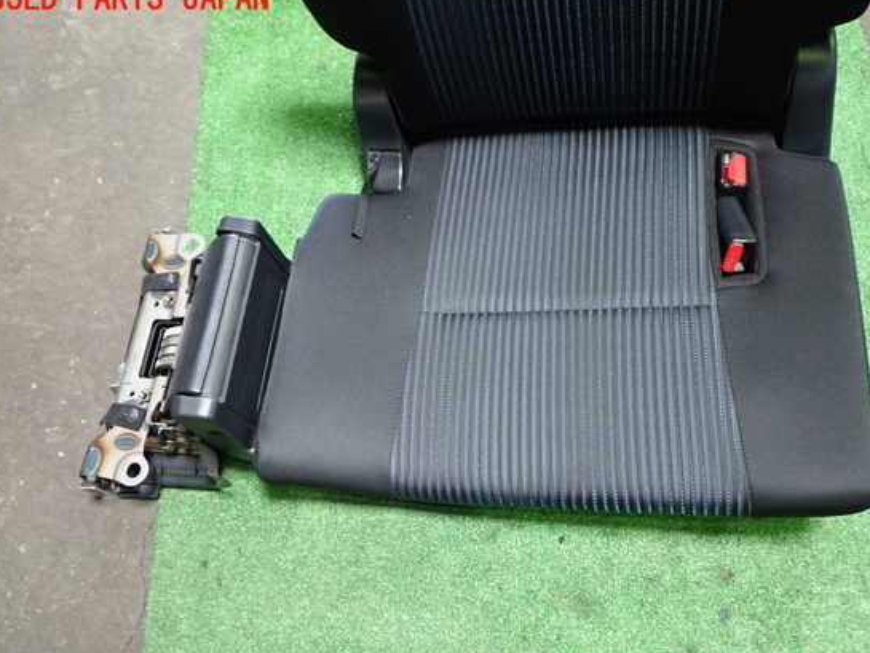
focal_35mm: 33
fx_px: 830
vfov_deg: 43.0
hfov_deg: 55.3
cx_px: 458
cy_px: 338
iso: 320
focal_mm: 5.4
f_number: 2.3
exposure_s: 1/30
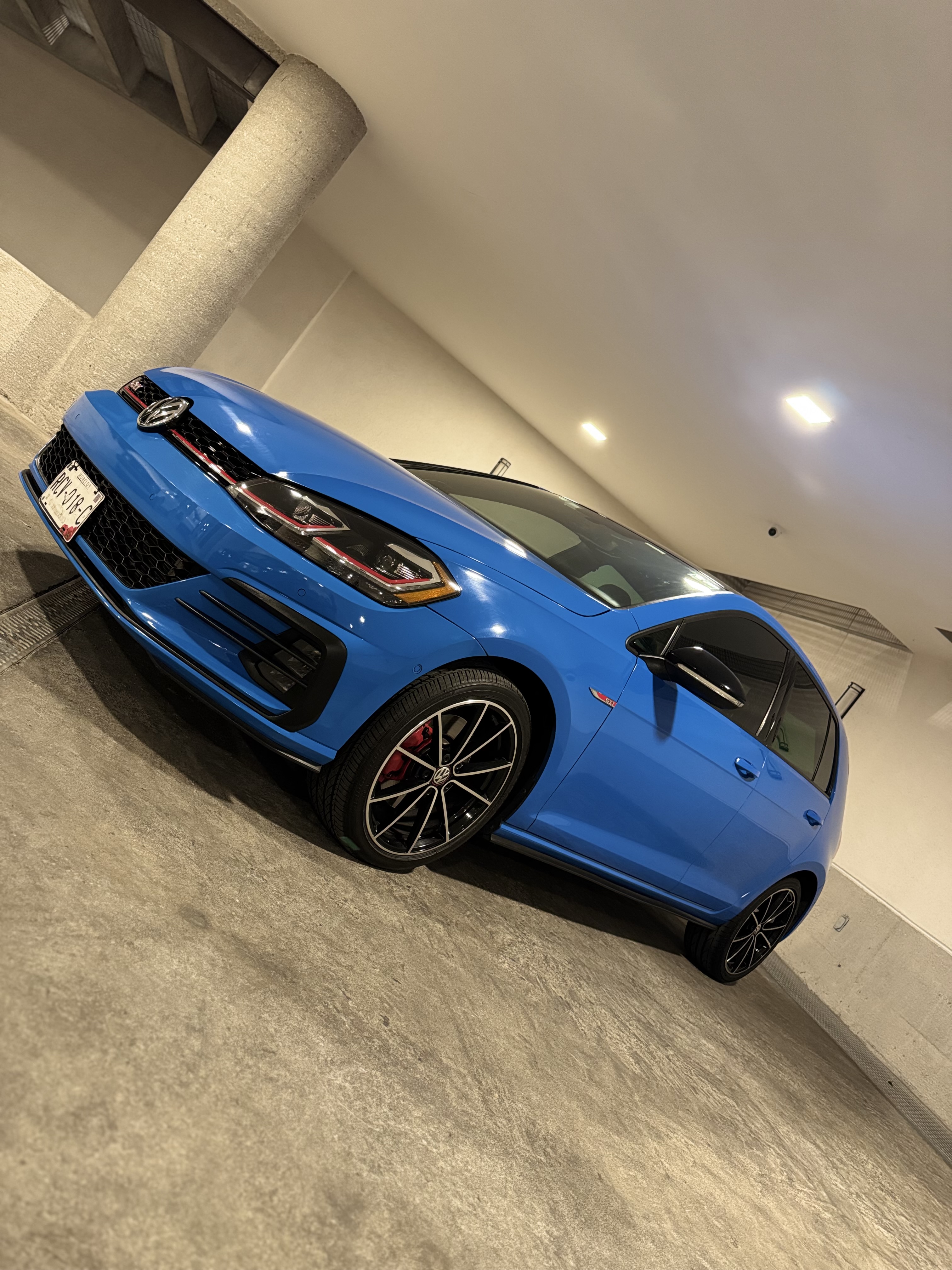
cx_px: 476
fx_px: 880
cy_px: 635
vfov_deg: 71.6
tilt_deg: -1.0
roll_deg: -37.2
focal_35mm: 24
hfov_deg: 56.8
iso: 800
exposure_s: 1/60
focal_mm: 6.76
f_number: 1.78
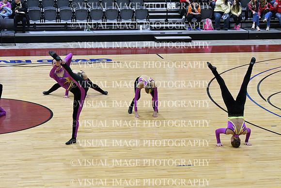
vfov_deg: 13.0
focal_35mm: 105
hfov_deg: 19.5
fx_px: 820
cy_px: 94
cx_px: 140
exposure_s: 1/400
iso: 5000
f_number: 4
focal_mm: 70
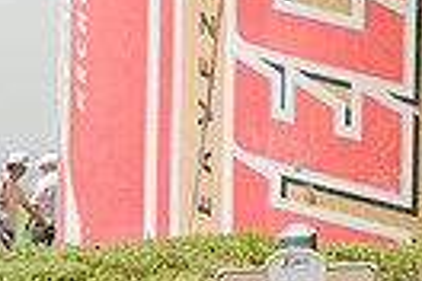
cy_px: 315
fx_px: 3399
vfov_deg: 4.7
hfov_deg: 7.0
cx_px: -157
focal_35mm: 290
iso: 400
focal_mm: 44
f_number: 6.3
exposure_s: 1/640
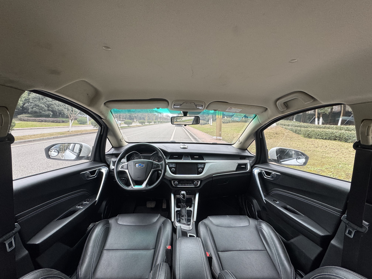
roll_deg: -0.5
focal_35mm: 14
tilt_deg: -5.5
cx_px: 186
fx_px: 150
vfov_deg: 85.7
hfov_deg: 102.1
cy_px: 140
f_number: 2.2
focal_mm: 2.22
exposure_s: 1/99
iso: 160
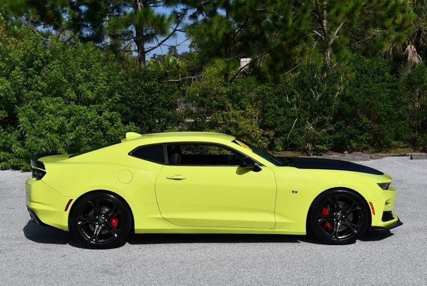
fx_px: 712
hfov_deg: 33.4
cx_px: 214
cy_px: 143
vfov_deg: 22.7
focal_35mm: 60
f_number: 10
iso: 100
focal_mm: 30
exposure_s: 1/400
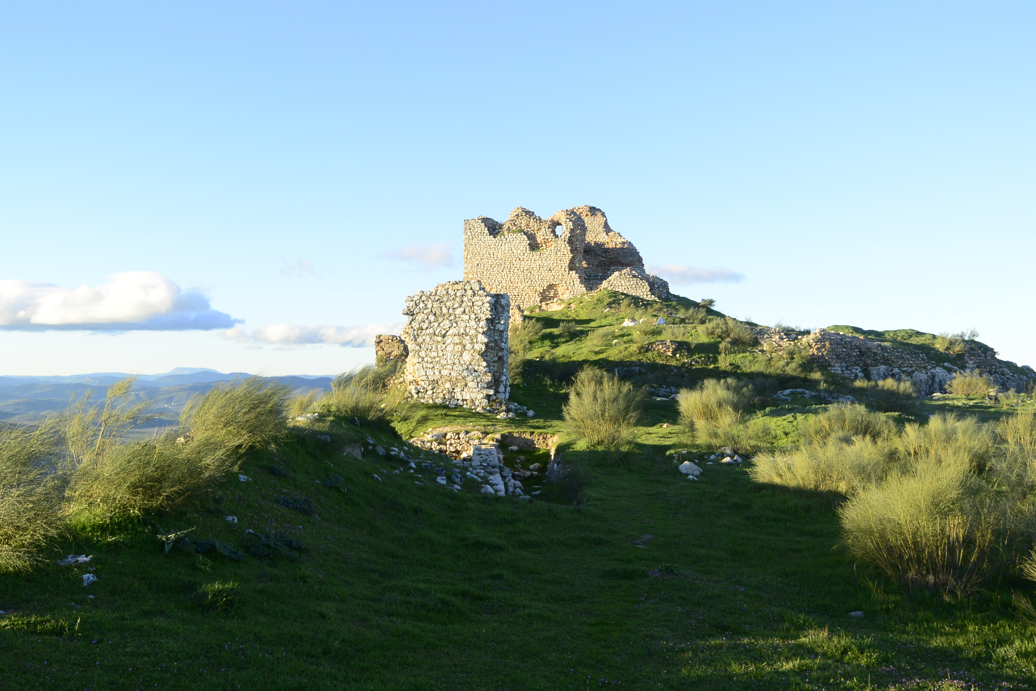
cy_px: 346
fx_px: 1007
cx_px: 518
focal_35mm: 35
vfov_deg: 37.9
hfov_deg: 54.4
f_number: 5.6
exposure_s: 1/250
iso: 200
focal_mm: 13
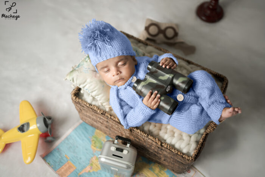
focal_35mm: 35
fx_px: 258
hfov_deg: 54.4
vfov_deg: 37.9
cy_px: 88
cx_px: 132
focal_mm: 35
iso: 640
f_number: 1.8
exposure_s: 1/200
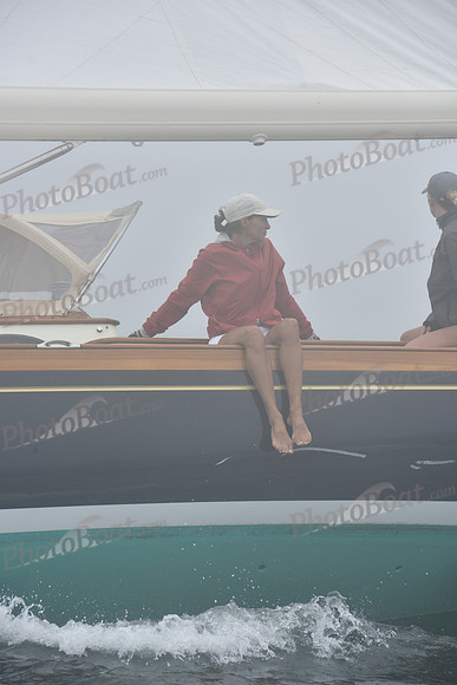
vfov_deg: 10.3
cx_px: 228
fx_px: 3806
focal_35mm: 200
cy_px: 342
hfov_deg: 6.9
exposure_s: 1/800
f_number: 9
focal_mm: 200
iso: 250
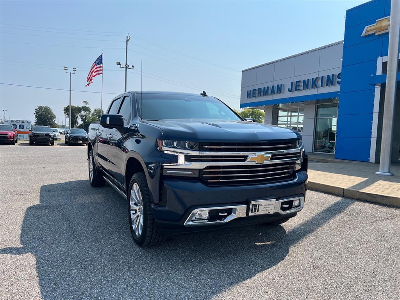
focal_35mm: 26
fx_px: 300
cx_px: 200
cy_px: 150
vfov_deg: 53.1
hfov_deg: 67.3
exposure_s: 1/2915
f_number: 1.5
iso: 50
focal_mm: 5.7
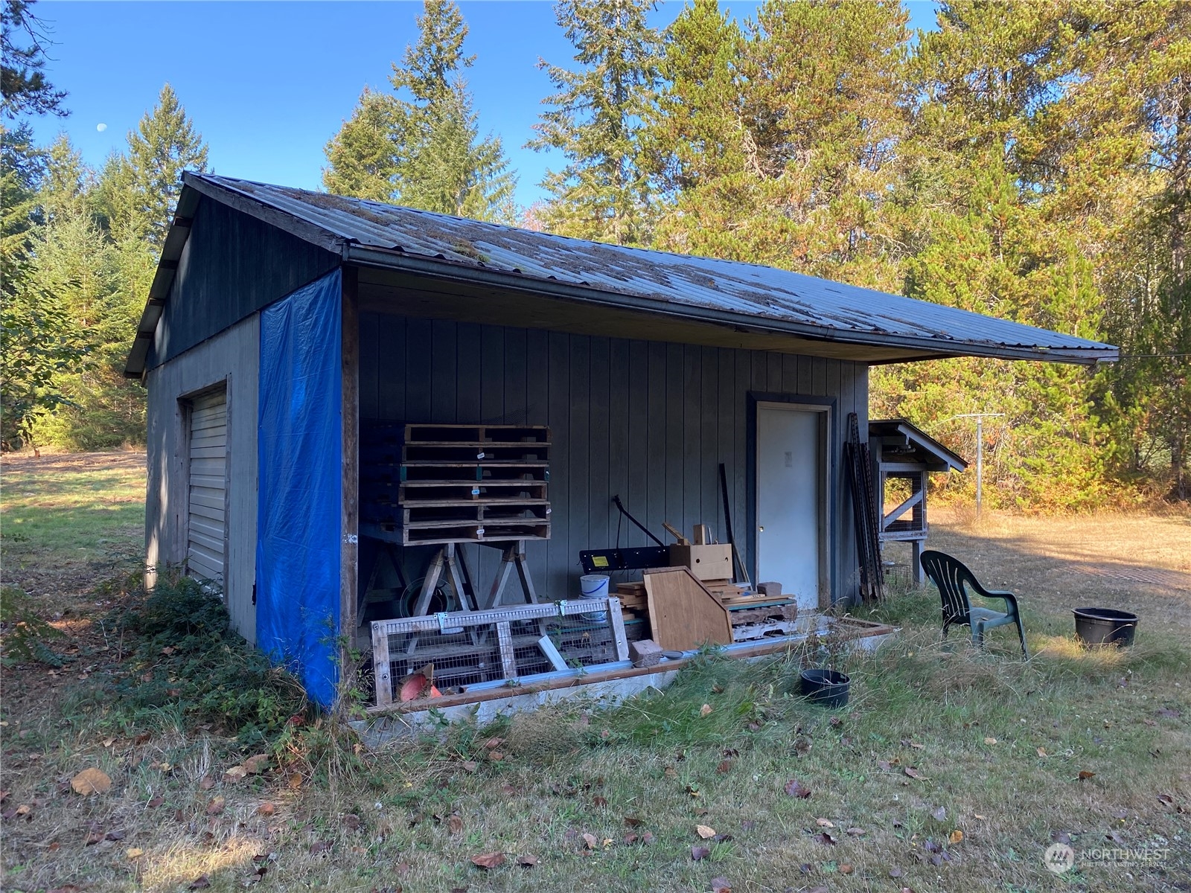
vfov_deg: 53.1
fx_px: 895
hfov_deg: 67.3
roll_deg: +0.6
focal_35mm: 26
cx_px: 596
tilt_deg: -0.4
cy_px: 446
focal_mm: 4.25
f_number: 1.8
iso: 32
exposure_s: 1/251
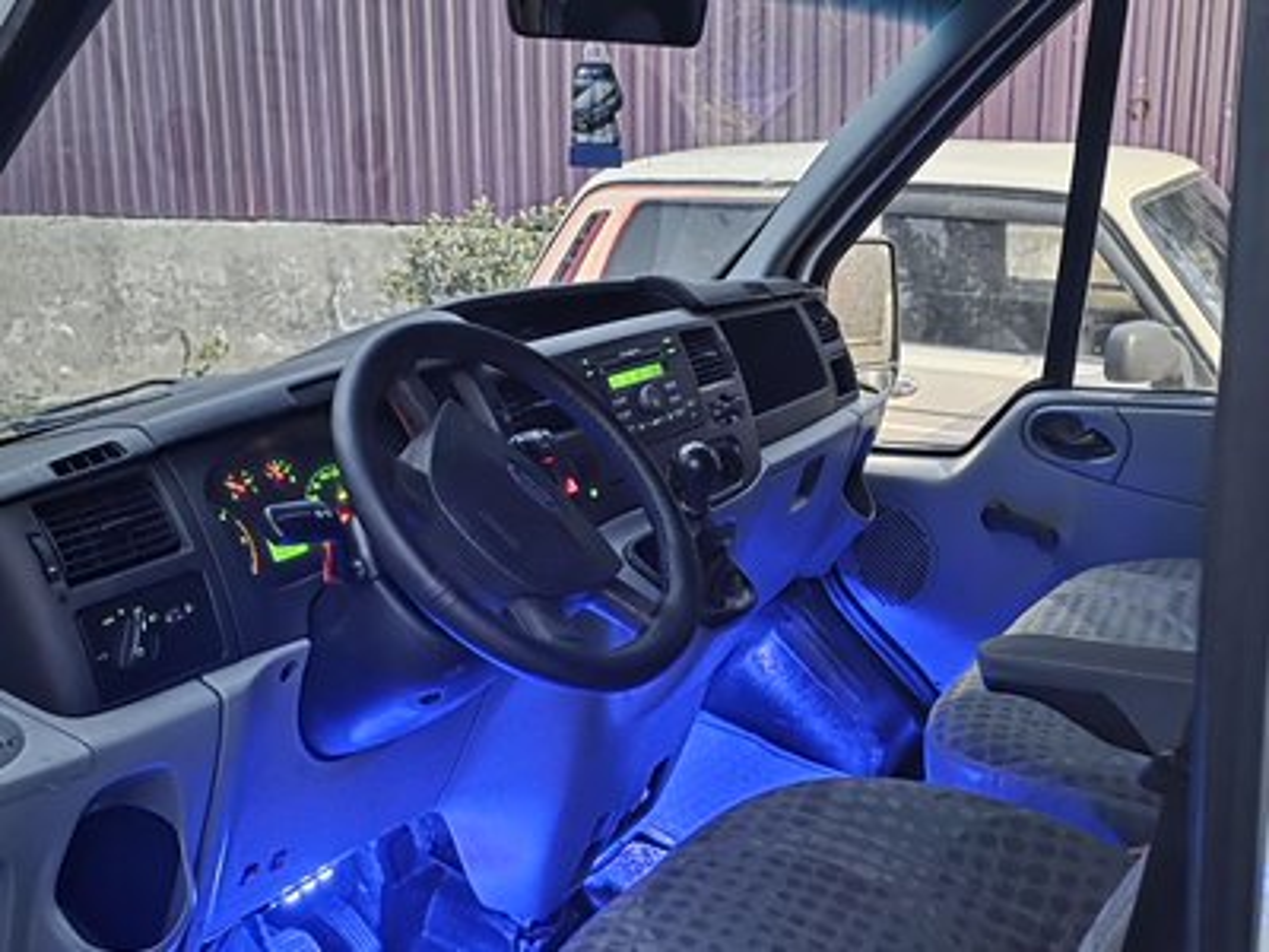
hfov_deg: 73.9
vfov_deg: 58.9
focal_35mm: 23
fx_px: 843
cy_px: 476
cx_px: 634
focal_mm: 6.3
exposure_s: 1/16.7
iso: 2500
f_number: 1.7
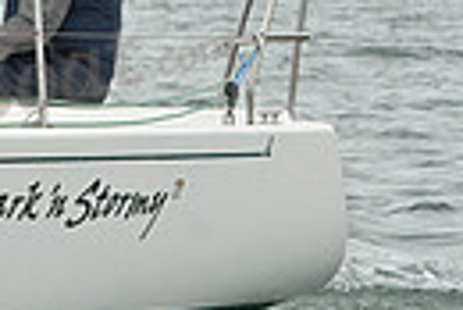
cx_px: -449
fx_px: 5730
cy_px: -37
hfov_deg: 4.6
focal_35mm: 445
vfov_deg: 3.1
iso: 320
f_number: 10
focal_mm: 100
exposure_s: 1/1000
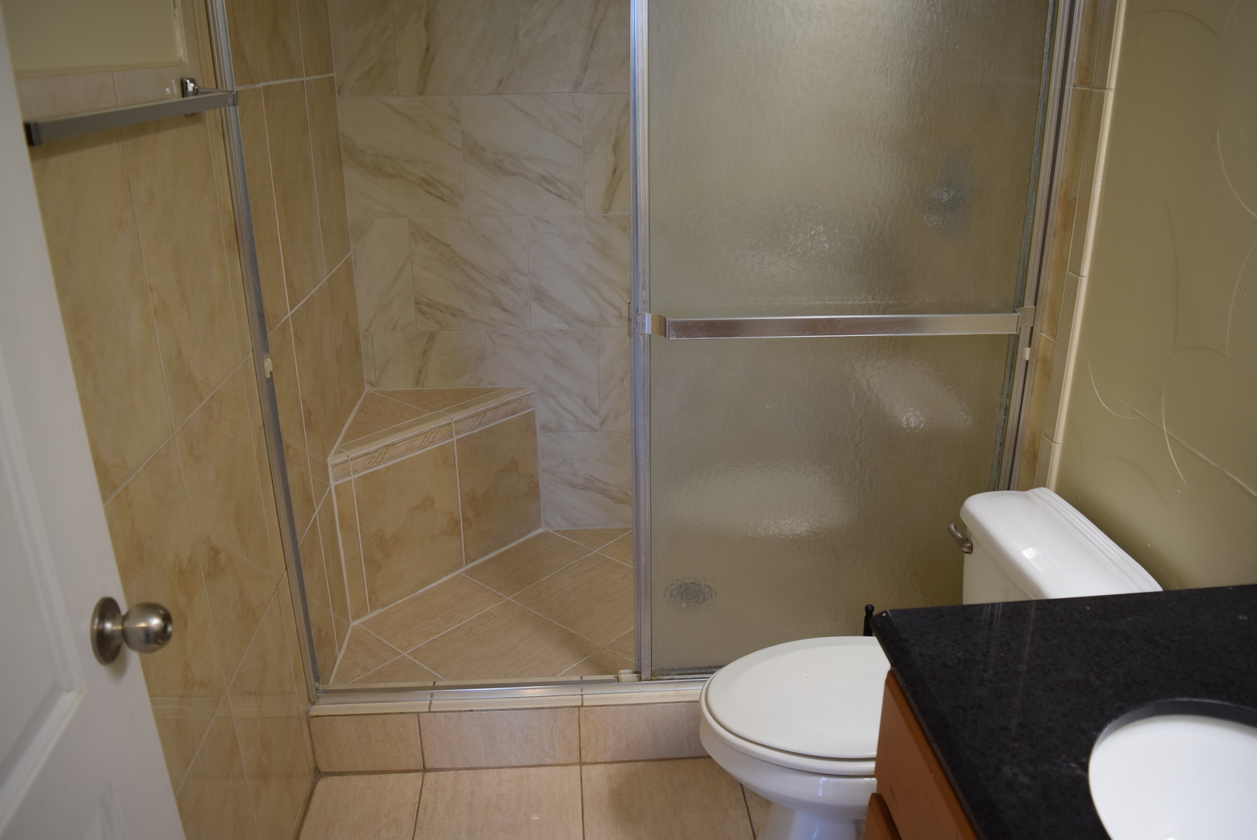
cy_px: 420
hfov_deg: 67.3
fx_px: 943
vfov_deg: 48.0
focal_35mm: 27
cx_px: 628
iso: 500
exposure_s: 1/60
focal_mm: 18
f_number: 4
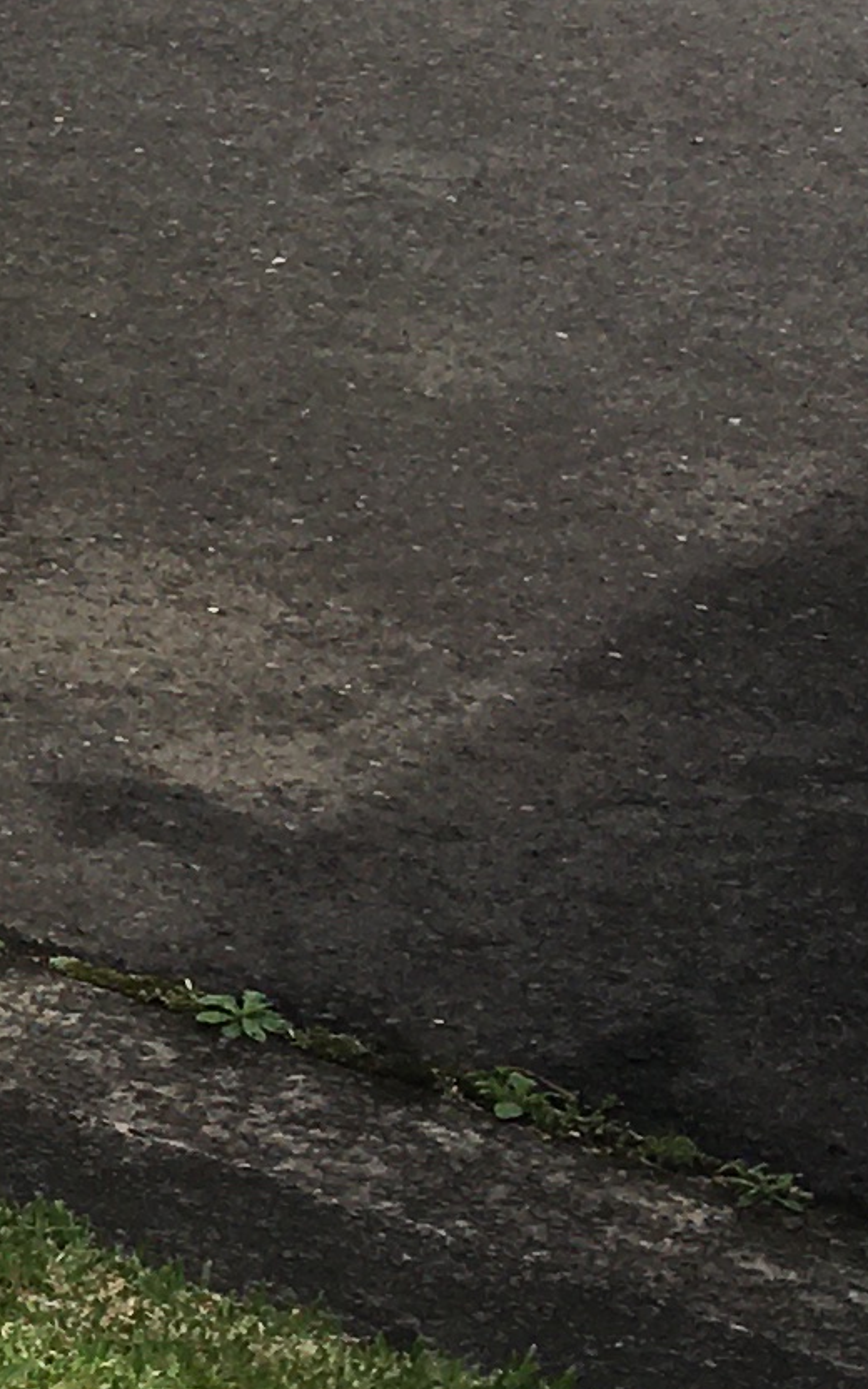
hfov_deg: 7.5
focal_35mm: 149
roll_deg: +0.0
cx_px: -1886
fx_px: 5640
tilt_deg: -18.2
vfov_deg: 14.0
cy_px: 760
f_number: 2.2
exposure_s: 1/2079
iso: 25
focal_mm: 4.15
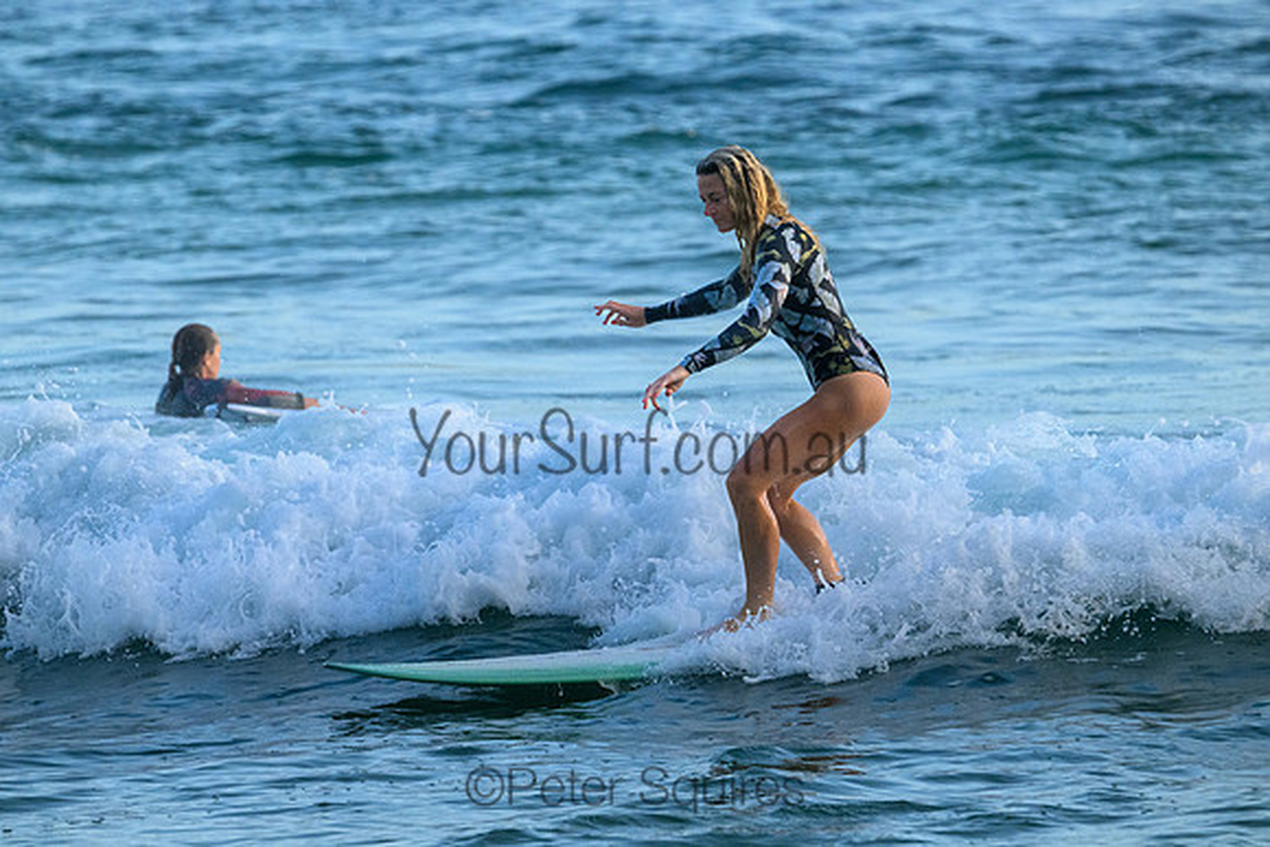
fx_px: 19406
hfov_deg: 3.7
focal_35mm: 550
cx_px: 635
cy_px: 424
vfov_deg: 2.5
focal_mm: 550
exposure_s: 1/2000
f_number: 11
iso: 4000
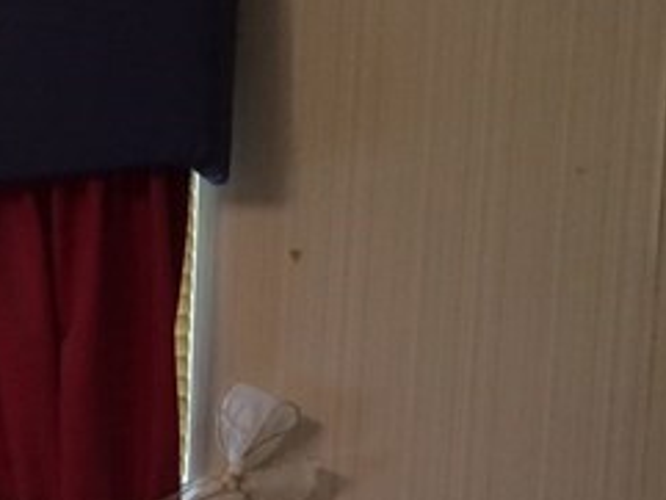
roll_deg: -0.3
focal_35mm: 123
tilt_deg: -8.0
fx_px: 2368
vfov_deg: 11.0
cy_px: 1006
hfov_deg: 14.7
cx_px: -379
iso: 100
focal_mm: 4.15
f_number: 2.2
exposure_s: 1/30
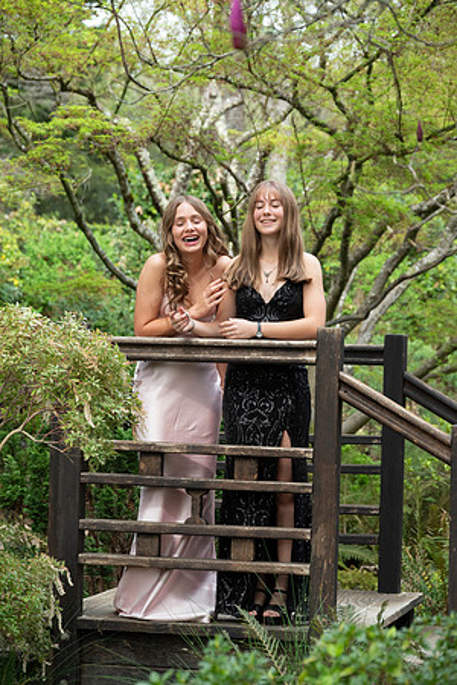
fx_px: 2094
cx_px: 228
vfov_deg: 18.6
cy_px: 342
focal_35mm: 110
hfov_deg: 12.5
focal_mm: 110
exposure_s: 1/640
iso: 1250
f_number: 6.3
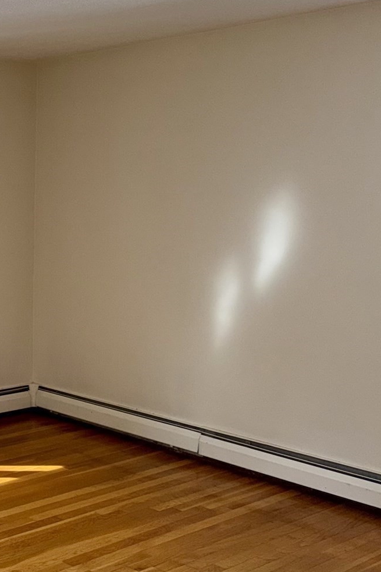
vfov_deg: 38.2
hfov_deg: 21.6
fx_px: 826
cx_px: -193
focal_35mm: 52
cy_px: 281
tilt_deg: -6.4
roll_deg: +1.7
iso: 80
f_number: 1.78
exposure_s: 1/191
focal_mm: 6.76
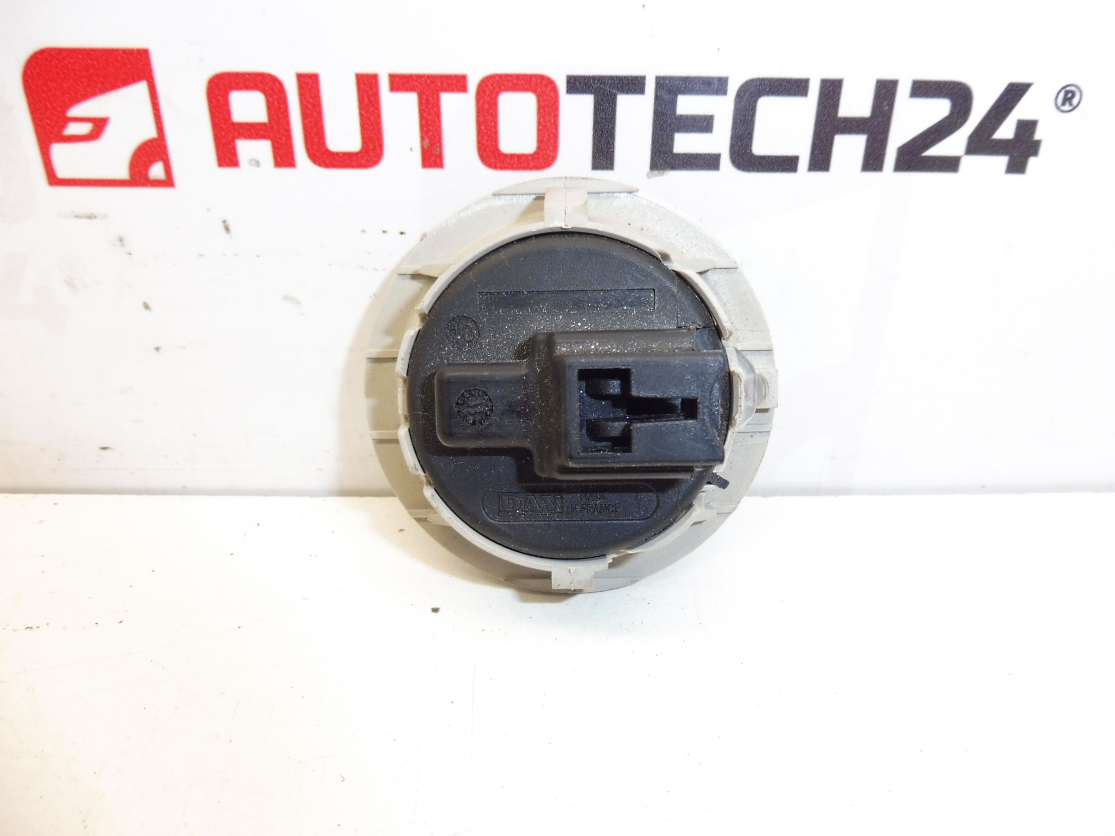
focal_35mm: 24
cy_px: 418
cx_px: 558
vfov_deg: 56.8
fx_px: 773
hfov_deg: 71.6
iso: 200
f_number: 3.5
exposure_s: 1/60
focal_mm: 4.3
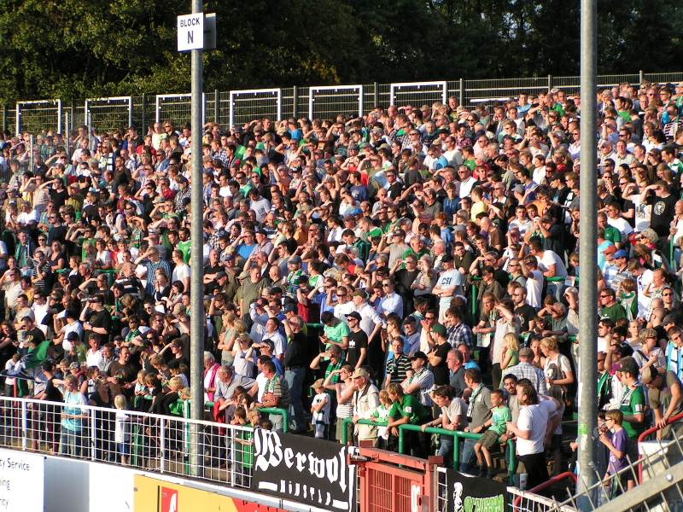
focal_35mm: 131
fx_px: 2585
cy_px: 256
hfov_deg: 15.1
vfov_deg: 11.3
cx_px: 342
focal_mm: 20
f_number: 4.5
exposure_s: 1/200
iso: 50
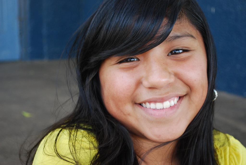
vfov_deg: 20.2
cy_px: 82
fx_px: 462
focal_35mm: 68
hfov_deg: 29.8
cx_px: 123
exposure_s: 1/30
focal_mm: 45
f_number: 5.3
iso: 280
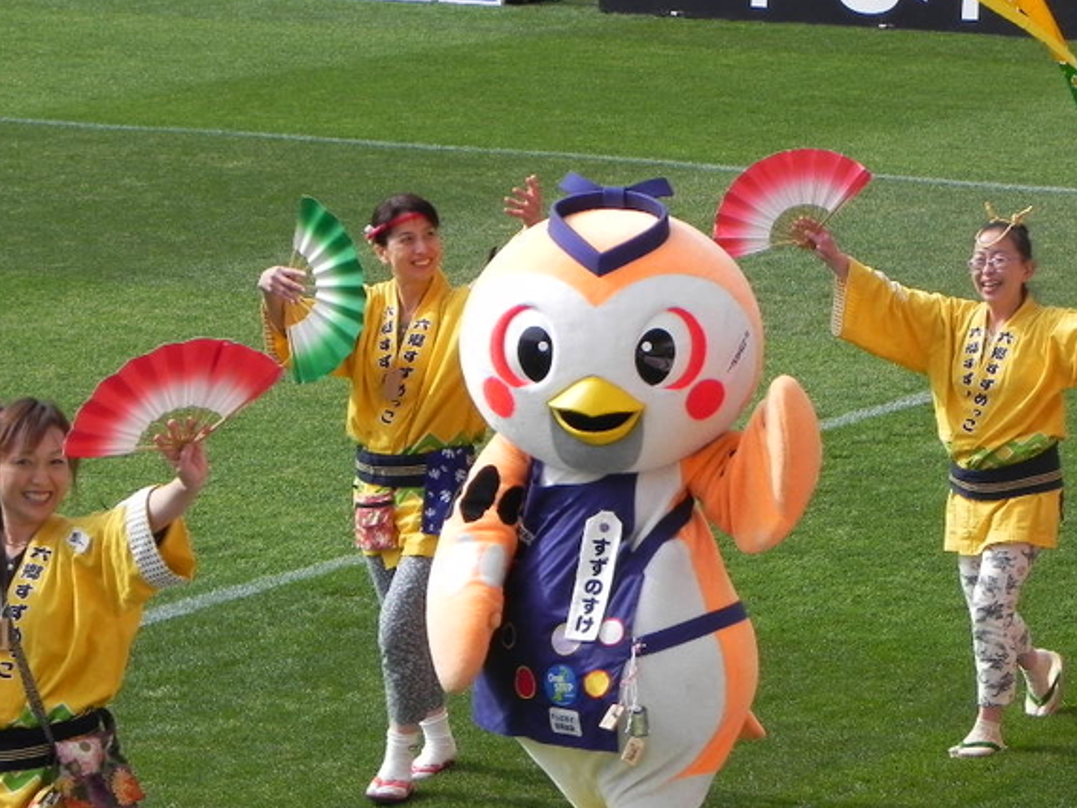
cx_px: 597
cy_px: 549
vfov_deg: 8.2
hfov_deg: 10.9
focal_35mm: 181
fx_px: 5634
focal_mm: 23
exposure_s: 1/384
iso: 160
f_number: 6.3
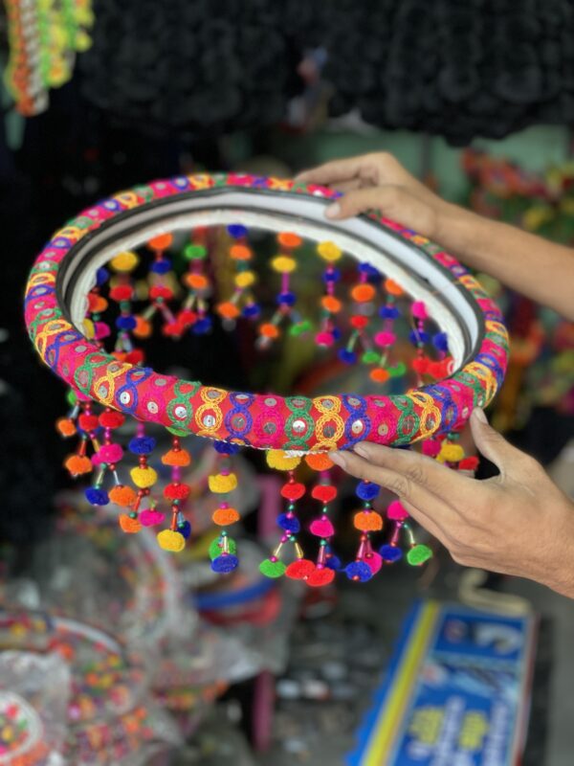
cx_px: 287
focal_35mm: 52
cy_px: 383
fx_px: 1150
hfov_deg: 28.0
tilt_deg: -8.7
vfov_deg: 36.8
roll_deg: -1.1
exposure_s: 1/33
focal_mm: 6
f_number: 2
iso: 125
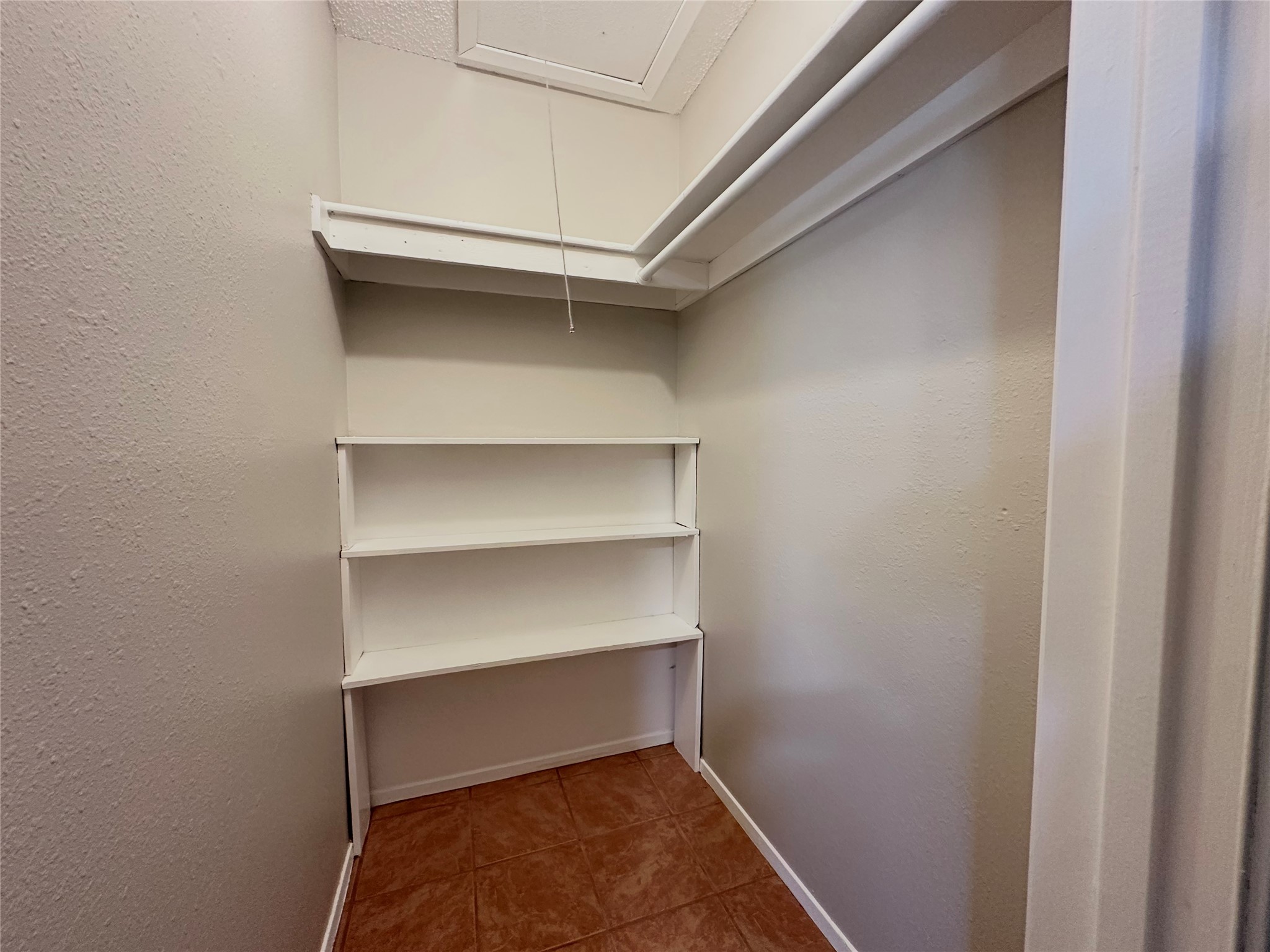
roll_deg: +0.1
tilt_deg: -2.6
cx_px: 635
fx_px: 514
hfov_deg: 102.1
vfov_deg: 85.7
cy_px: 476
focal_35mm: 14
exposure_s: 1/60
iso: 400
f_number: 2.2
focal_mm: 2.22
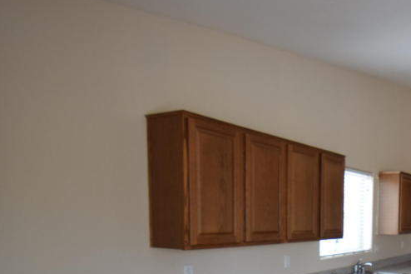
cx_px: 357
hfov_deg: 49.5
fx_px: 399
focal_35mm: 35
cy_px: 270
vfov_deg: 34.6
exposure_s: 1/60
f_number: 4
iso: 450
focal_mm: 10
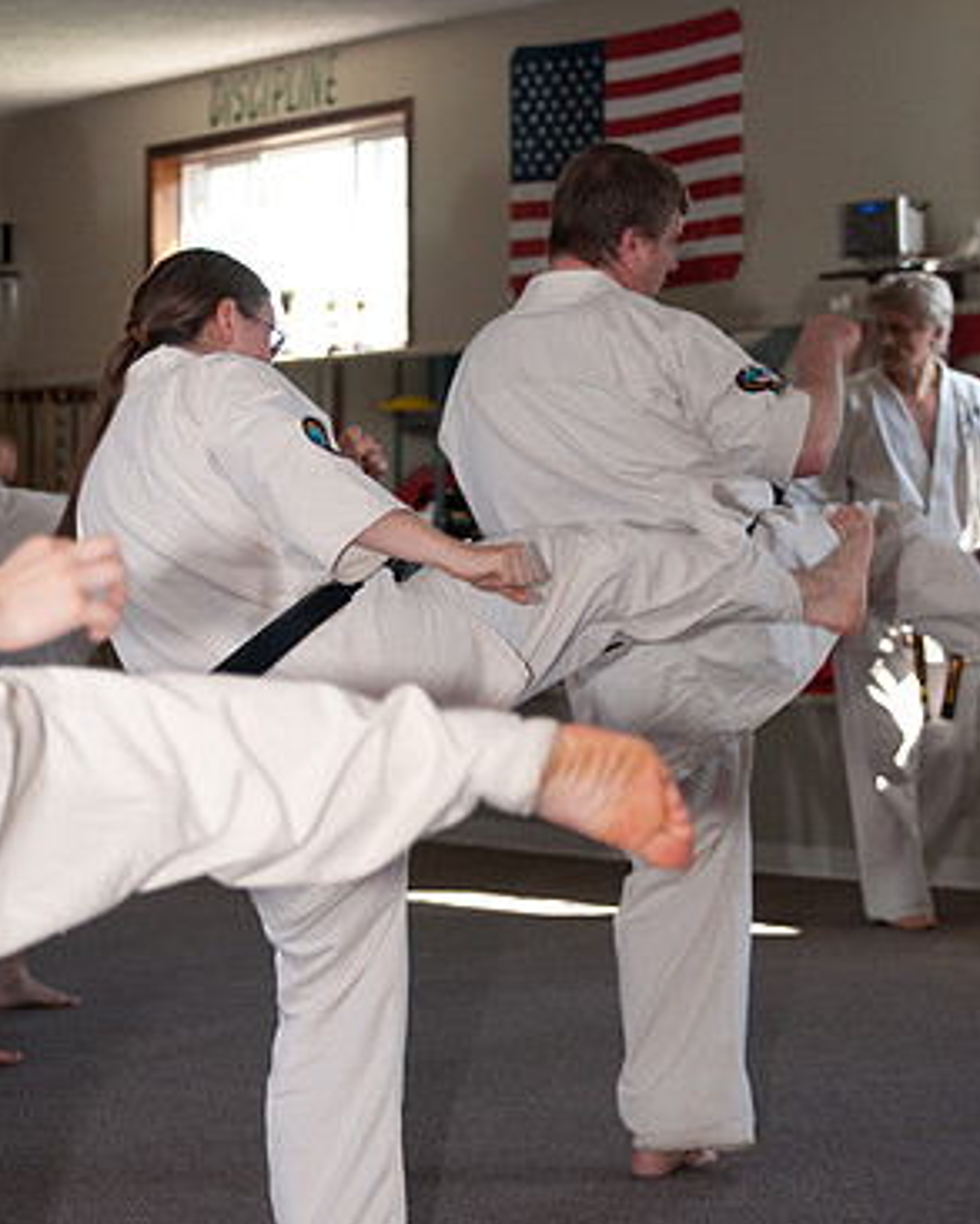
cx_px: 490
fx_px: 4385
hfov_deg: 12.8
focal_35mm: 121
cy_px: 719
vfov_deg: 15.9
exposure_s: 1/200
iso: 800
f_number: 4.5
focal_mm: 70
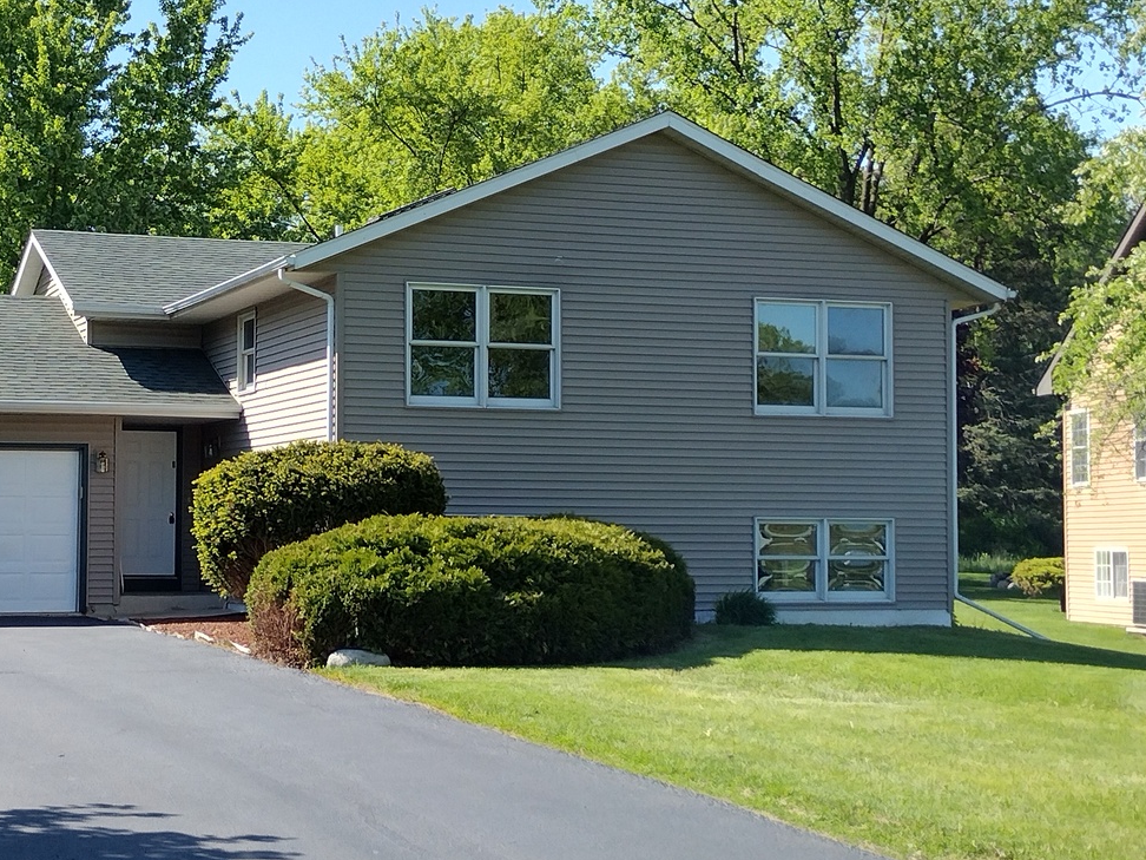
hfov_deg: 46.4
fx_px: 1324
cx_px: 428
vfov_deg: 36.0
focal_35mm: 40
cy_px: 408
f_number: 1.7
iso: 100
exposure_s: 1/1508
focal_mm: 4.71
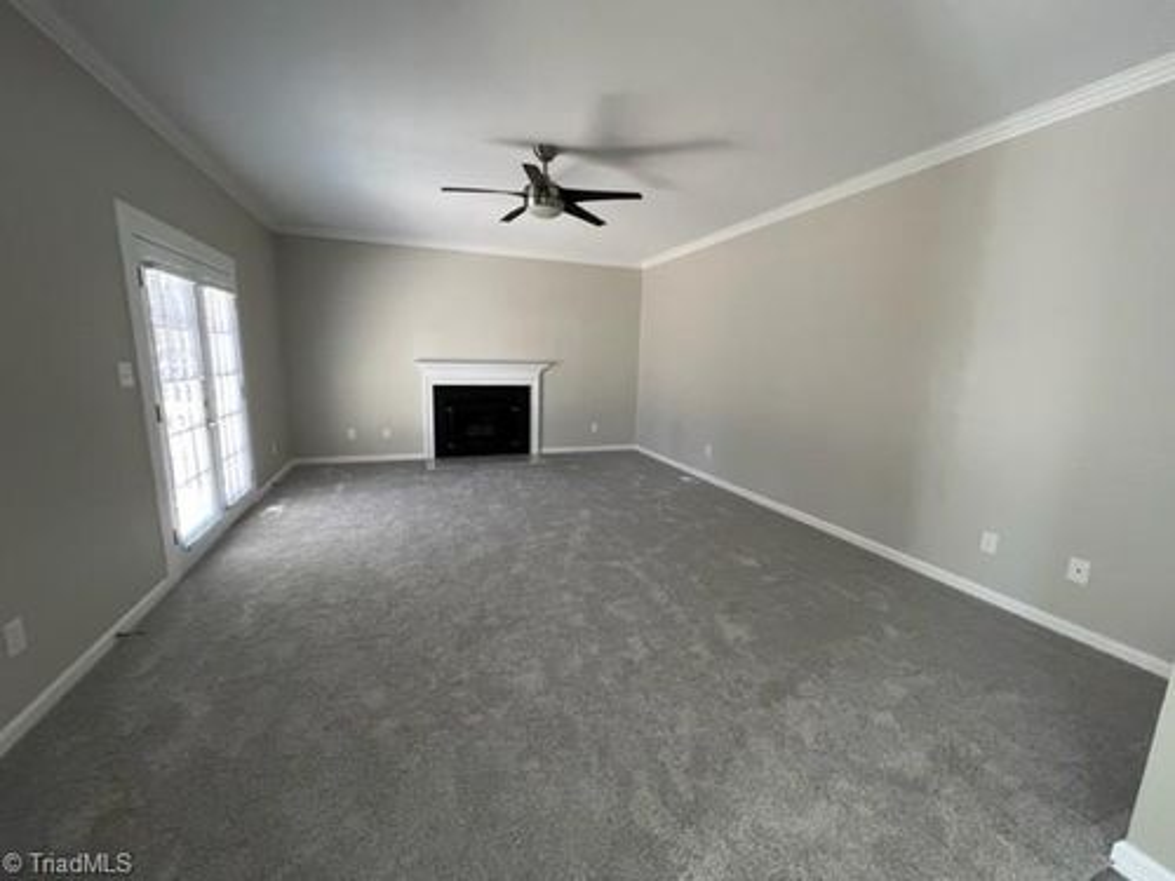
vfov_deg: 89.9
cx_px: 588
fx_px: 441
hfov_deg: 106.2
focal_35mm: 13
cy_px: 440
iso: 250
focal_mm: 1.57
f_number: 1.8
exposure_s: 1/70
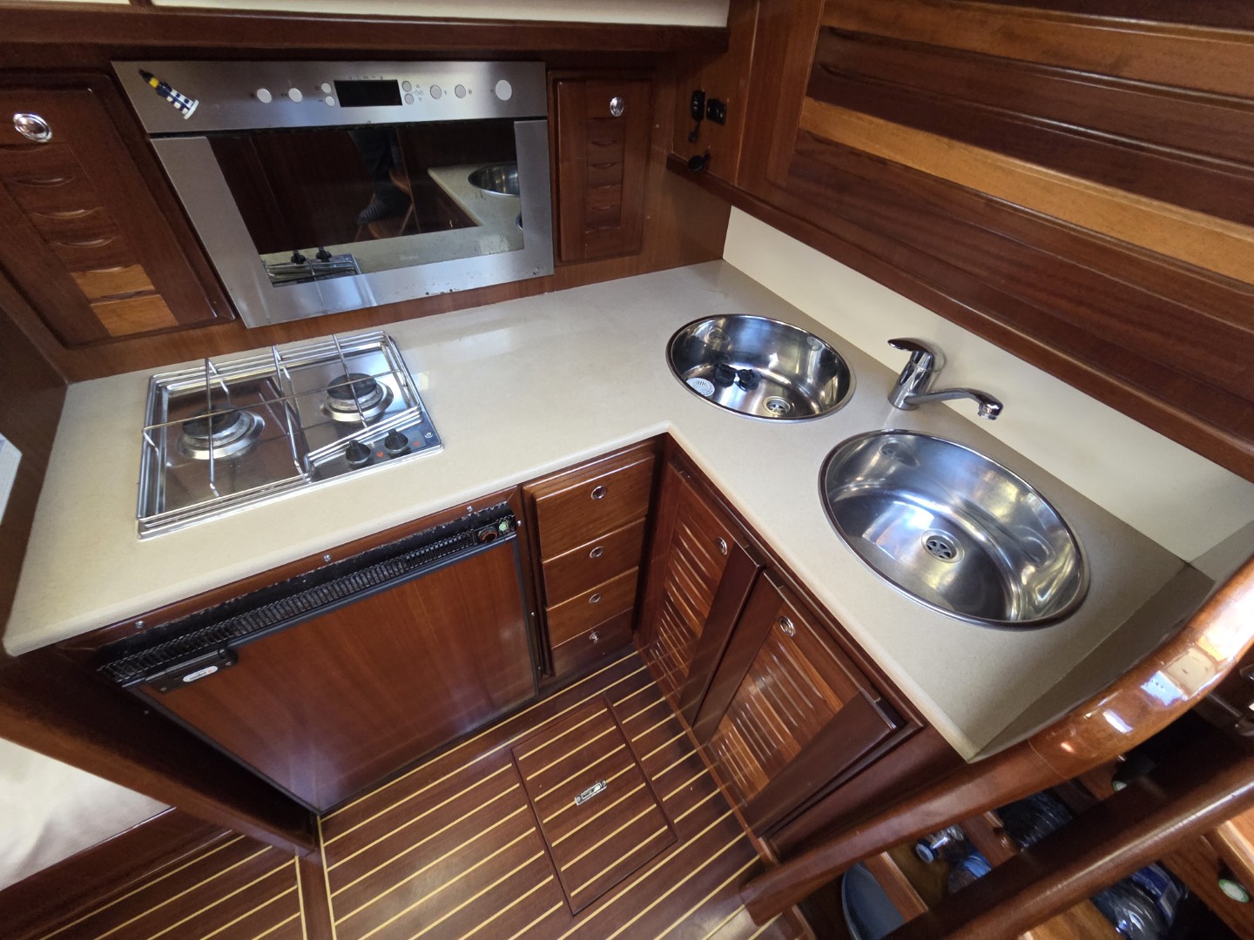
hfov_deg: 106.2
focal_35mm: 13
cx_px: 627
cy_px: 470
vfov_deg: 89.9
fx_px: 471
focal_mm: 2.2
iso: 800
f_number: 2.2
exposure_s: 1/50
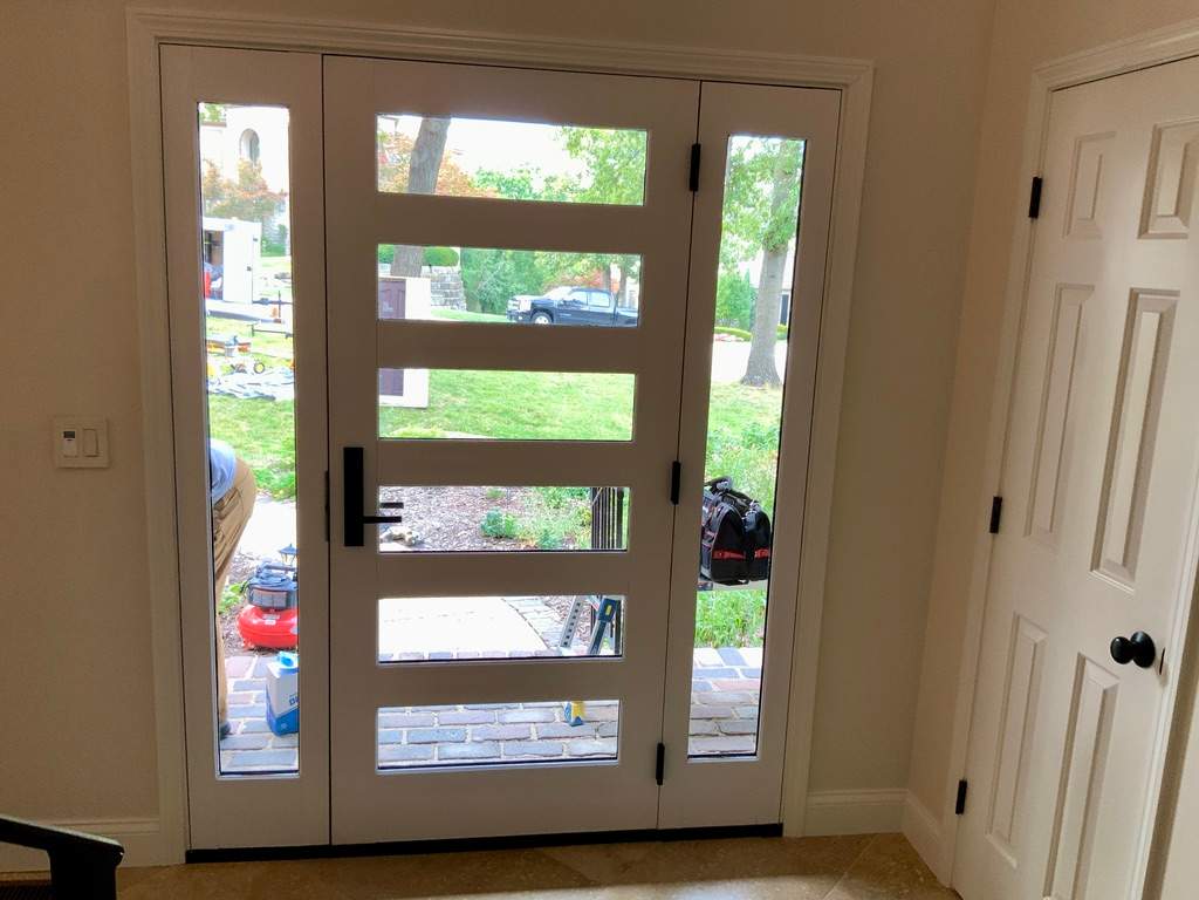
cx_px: 600
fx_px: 1004
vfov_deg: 48.2
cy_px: 450
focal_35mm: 29
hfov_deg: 61.7
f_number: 1.8
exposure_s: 1/120
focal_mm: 3
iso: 50
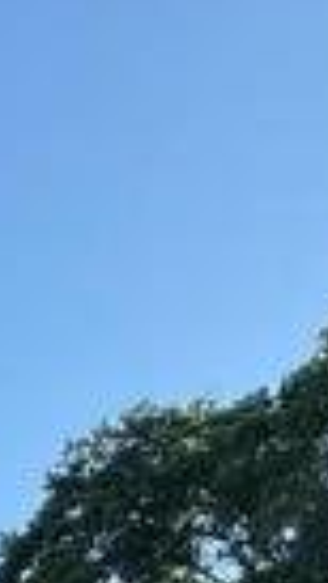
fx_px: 1655
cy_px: 1140
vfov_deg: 16.0
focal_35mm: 107
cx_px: -358
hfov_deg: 10.3
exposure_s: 1/498
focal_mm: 2.22
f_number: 2.2
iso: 40
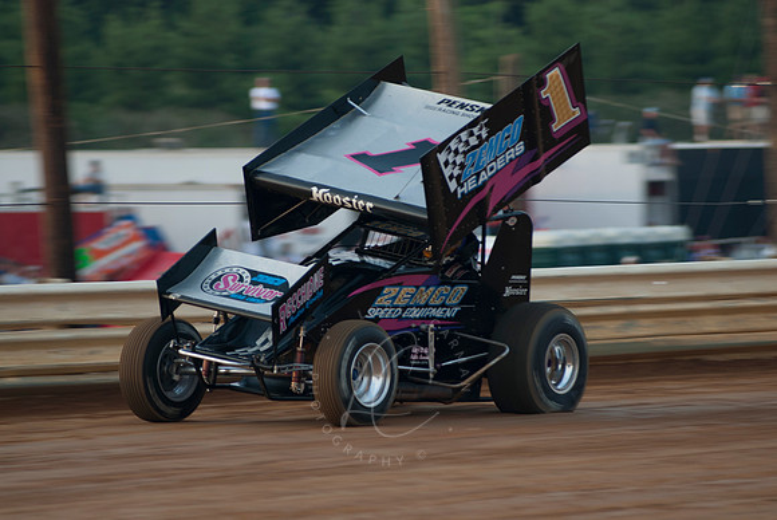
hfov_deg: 6.9
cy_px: 260
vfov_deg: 4.6
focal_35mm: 300
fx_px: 6481
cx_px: 388
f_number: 3.5
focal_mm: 200
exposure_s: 1/400
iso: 100
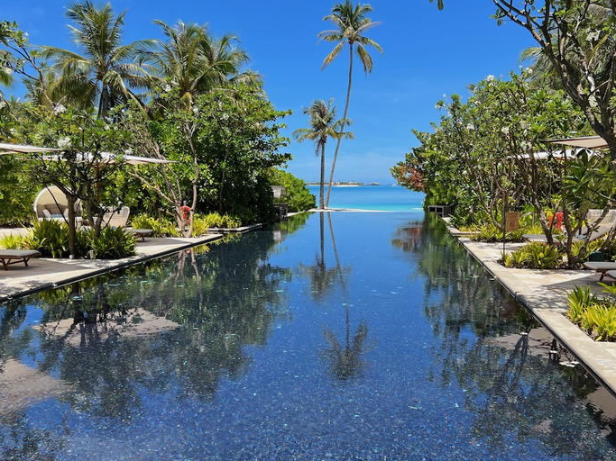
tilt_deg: -8.9
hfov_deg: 56.8
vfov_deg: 43.9
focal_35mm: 32
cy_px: 277
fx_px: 569
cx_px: 310
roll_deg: +0.2
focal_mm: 5.7
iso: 50
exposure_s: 1/2841
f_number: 1.5
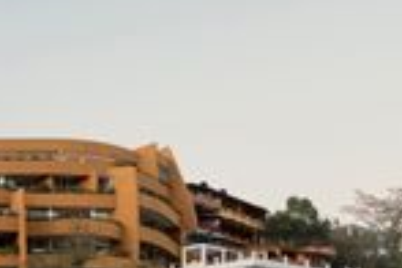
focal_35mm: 72
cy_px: 239
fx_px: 804
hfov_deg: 28.0
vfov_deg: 18.6
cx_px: 235
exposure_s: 1.6
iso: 100
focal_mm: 24
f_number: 10
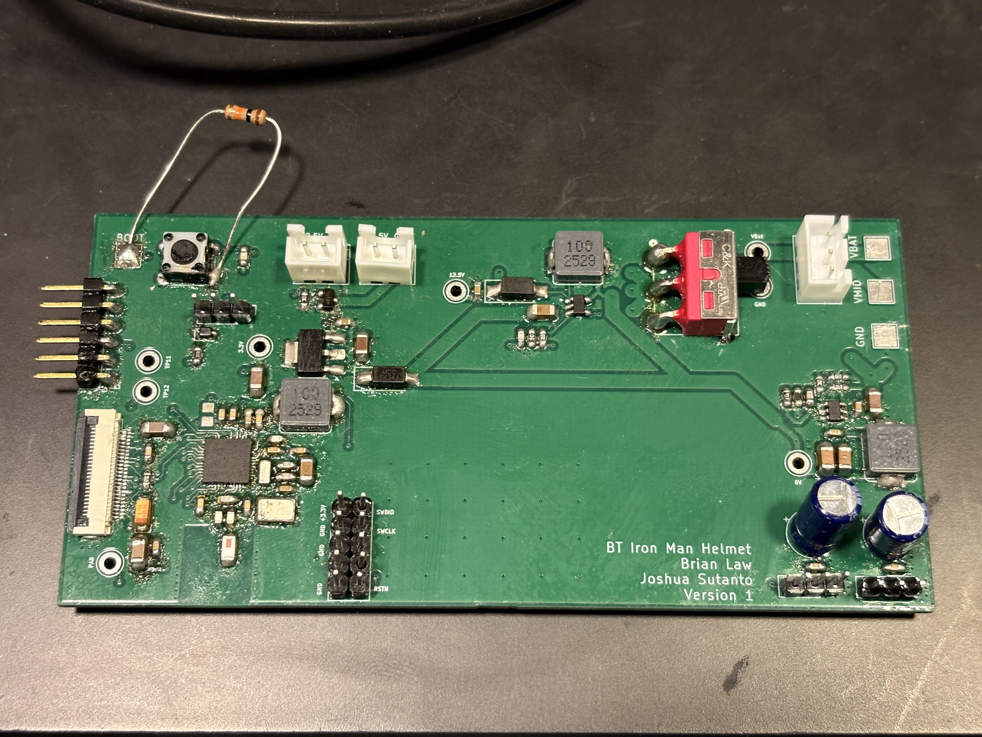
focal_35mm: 52
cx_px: 491
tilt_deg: -72.7
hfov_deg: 36.8
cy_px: 368
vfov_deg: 28.0
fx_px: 1475
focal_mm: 5.96
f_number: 1.6
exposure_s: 1/60
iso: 160
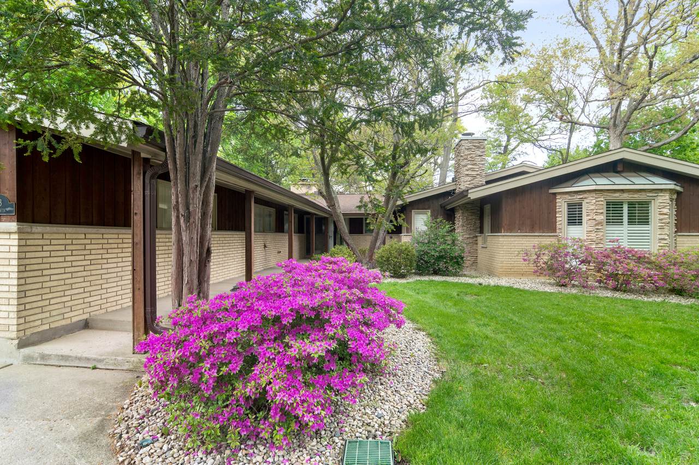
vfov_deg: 67.4
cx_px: 350
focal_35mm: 18
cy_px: 232
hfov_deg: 90.0
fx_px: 349
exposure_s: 1/25
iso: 200
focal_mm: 12
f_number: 8
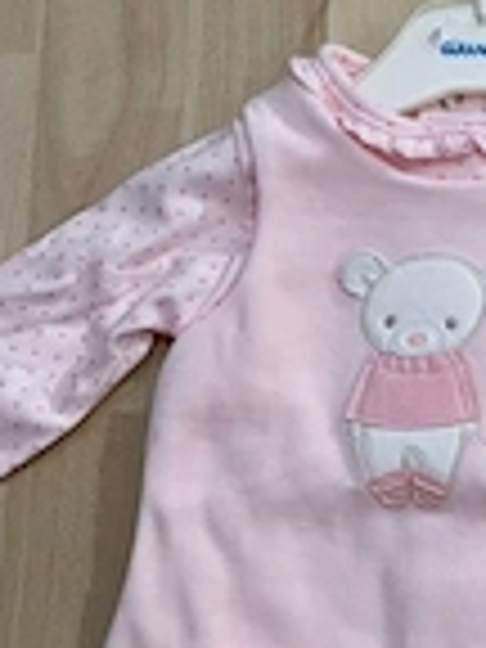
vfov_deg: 26.7
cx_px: 414
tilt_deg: -76.5
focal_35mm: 72
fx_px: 1348
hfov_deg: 20.1
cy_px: 490
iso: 250
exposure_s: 1/50
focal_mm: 4.2
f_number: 1.6
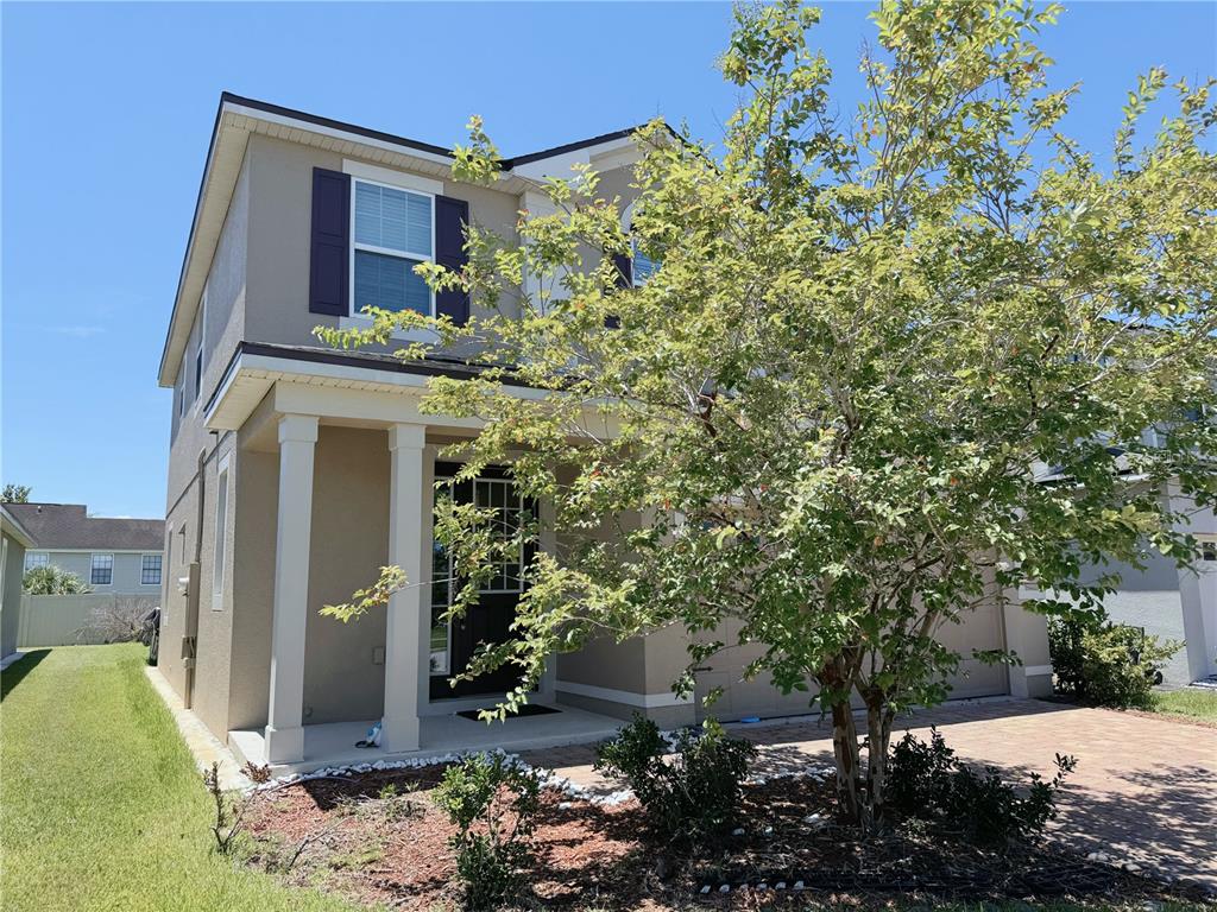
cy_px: 456
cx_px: 608
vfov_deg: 56.8
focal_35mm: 24
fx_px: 844
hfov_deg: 71.6
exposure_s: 1/1980
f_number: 1.78
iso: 80
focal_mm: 6.76
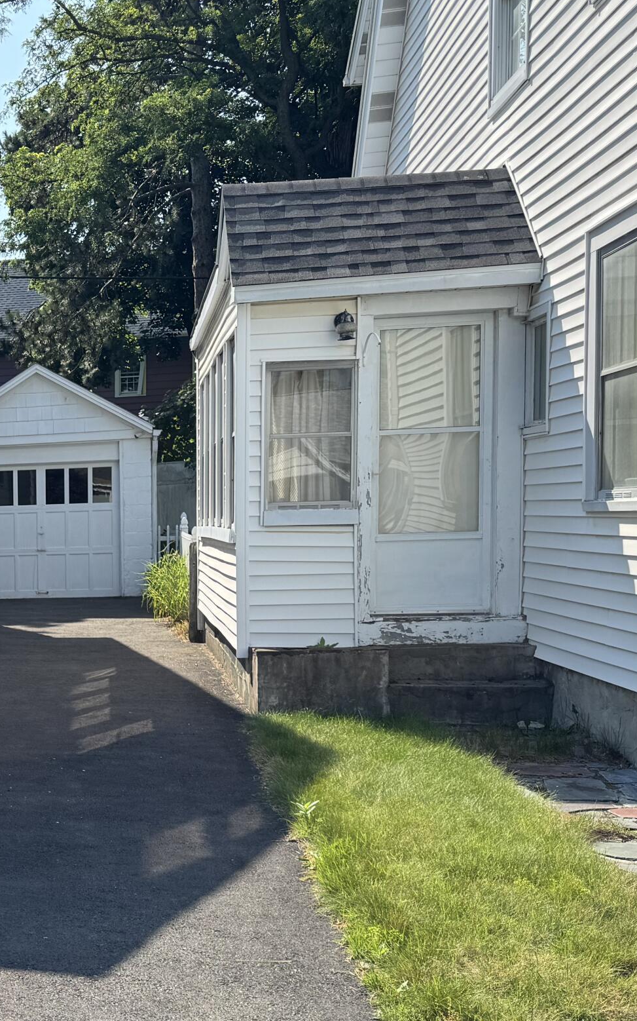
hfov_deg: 24.0
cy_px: 647
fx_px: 1362
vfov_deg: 40.7
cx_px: -124
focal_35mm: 49
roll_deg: +1.4
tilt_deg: -6.1
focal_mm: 6.76
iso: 80
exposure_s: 1/2415
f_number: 1.78
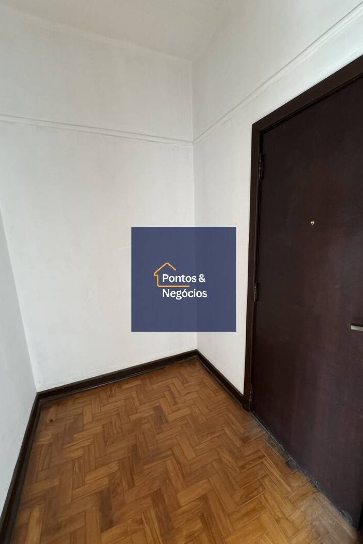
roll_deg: +0.9
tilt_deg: -13.2
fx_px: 227
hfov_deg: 77.3
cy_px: 279
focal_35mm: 15
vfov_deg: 100.4
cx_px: 184
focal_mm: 2.22
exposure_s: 1/66
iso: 320
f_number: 2.2
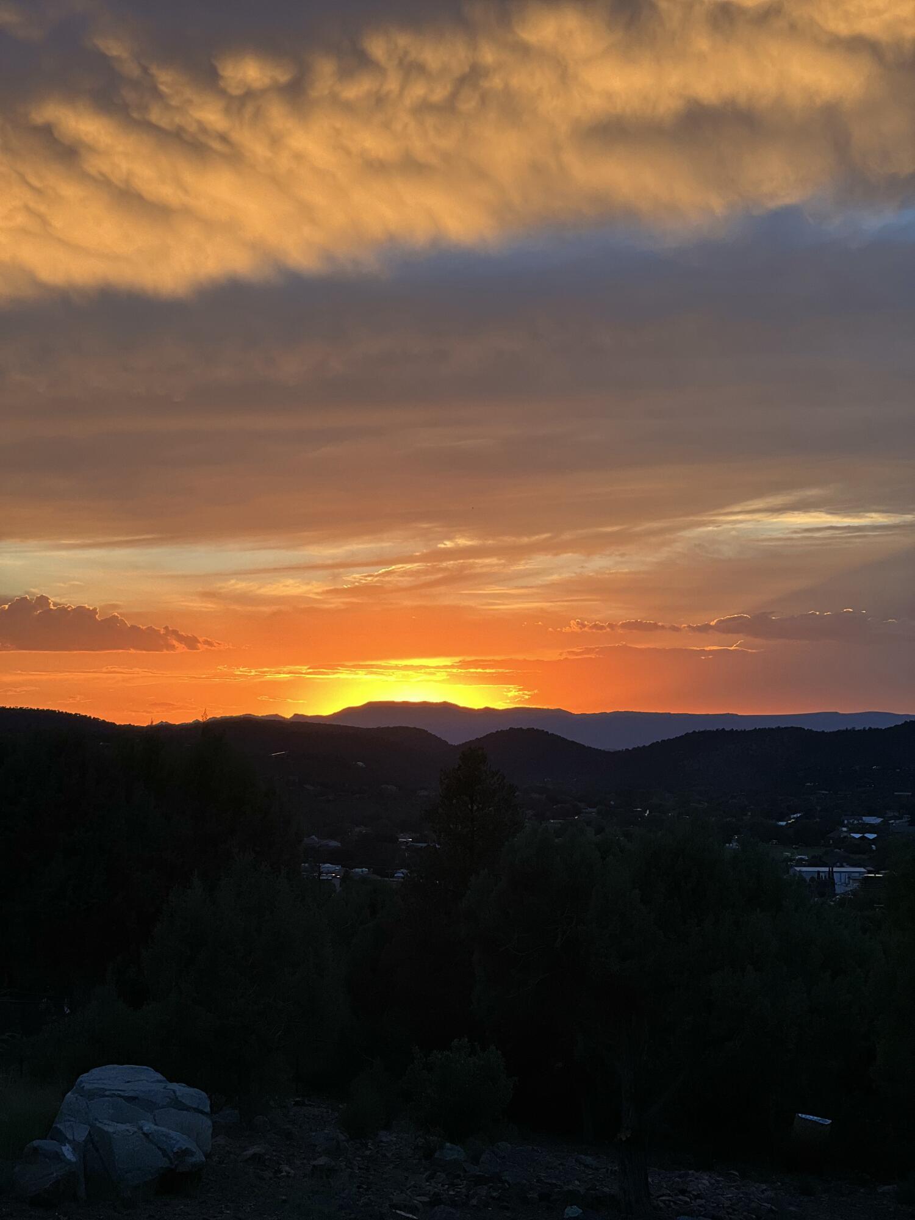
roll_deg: -1.4
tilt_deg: +2.6
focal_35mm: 77
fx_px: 2714
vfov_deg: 25.3
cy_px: 610
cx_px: 458
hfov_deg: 19.1
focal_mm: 9
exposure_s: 1/121
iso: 40
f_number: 2.8
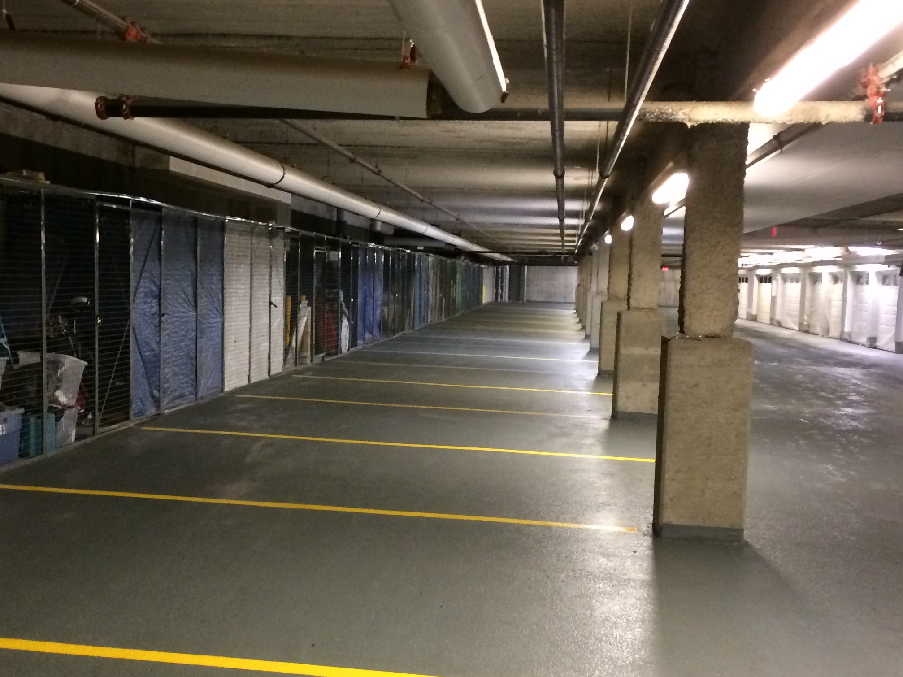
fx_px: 1226
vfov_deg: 30.8
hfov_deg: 40.3
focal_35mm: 47
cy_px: 404
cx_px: 368
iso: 250
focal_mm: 4.15
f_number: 2.2
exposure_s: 1/17
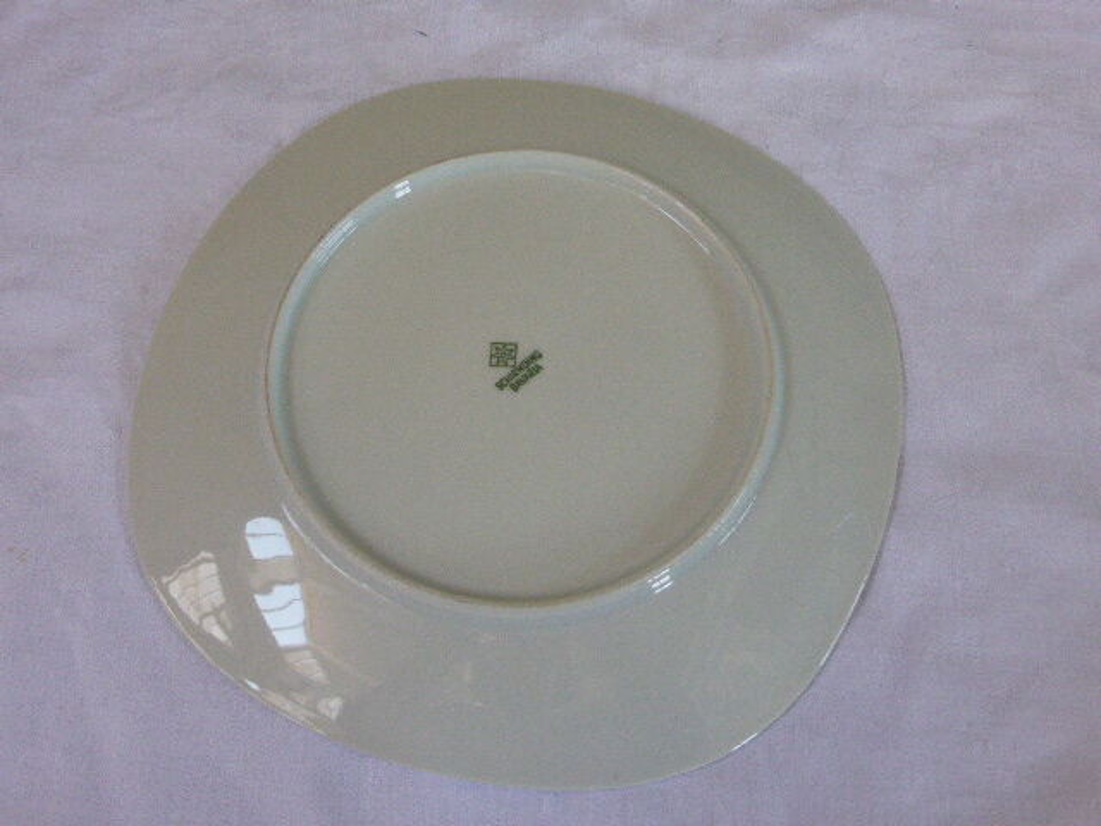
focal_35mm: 39
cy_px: 413
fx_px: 1240
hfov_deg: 47.9
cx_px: 550
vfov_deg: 36.8
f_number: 3.9
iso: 400
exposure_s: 1/60
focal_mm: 6.9
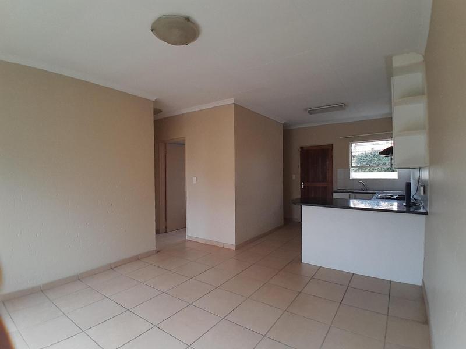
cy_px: 174
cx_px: 233
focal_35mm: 17
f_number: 2.2
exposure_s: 1/50
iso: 64
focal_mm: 1.46
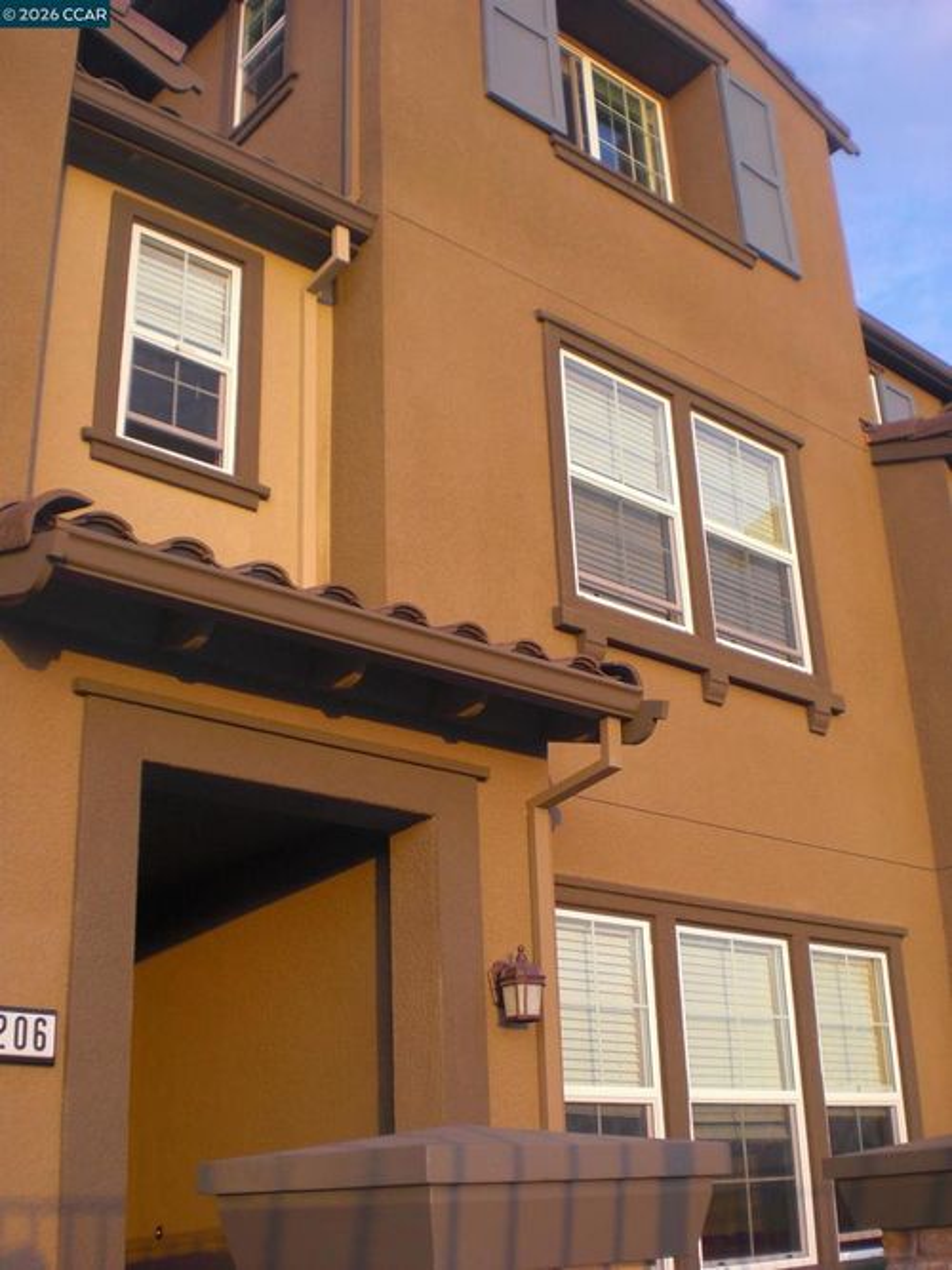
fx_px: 1394
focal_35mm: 38
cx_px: 476
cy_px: 635
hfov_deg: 37.7
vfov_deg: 49.0
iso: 64
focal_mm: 6.3
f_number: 3.1
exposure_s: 1/125
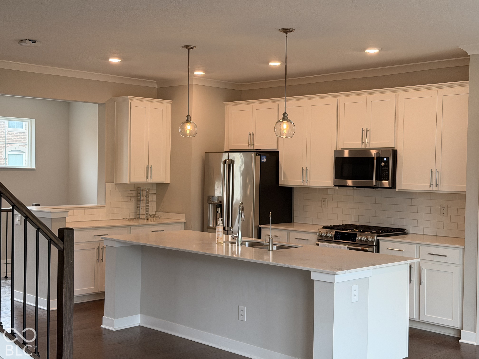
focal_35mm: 48
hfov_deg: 39.7
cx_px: 240
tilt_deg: -1.6
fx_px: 664
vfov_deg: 30.3
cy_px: 180
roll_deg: -0.7
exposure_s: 1/158
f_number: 1.78
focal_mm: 6.76
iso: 160
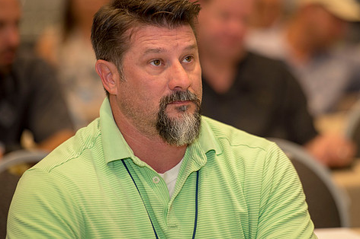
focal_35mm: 246
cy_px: 103
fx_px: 2458
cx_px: 202
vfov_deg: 5.6
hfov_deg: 8.4
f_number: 2.8
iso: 1250
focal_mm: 200
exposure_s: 1/200
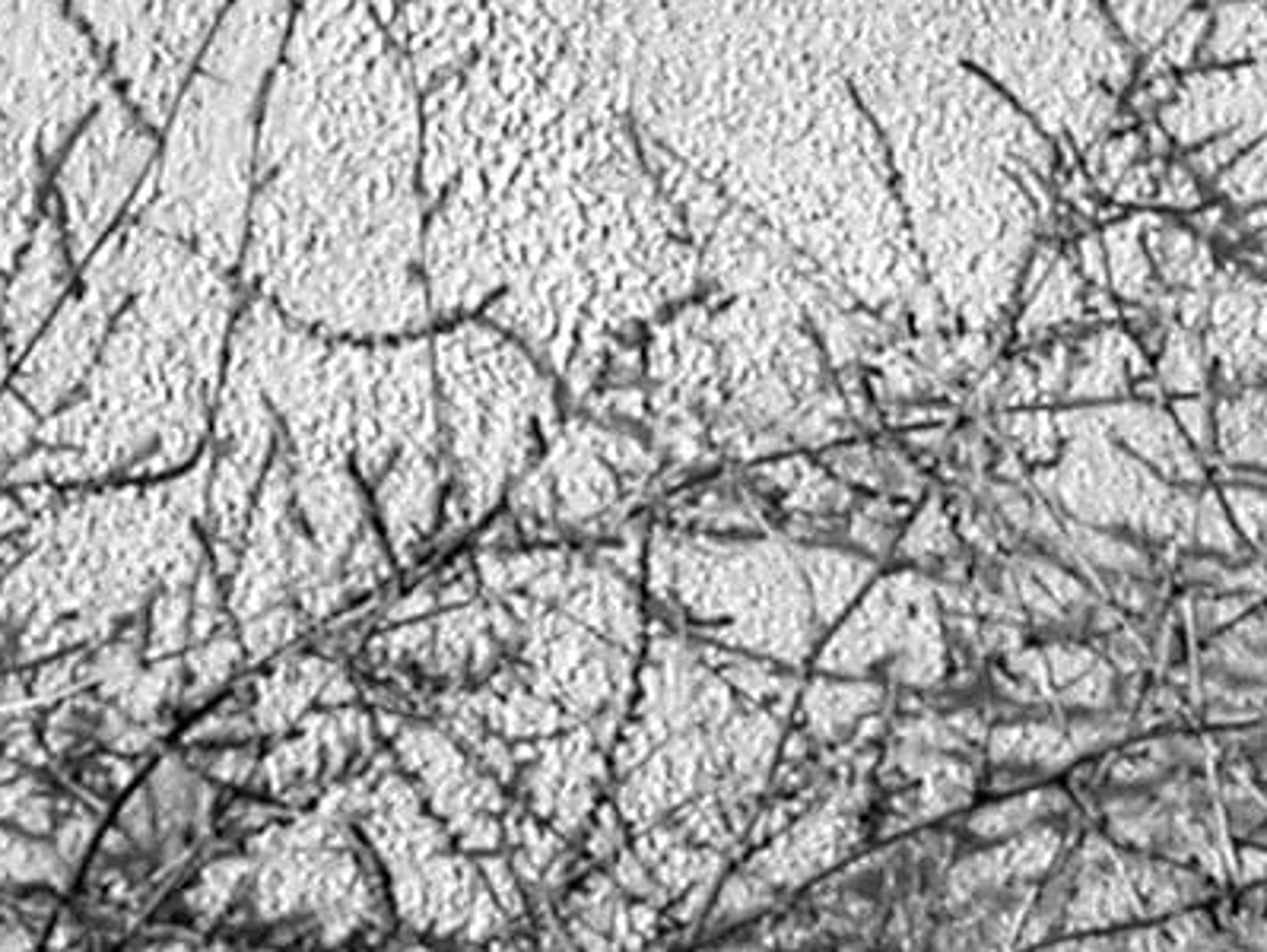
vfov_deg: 3.5
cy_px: -1396
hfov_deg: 4.7
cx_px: 1886
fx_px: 15496
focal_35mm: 423
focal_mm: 16.8
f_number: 6.5
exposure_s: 1/513
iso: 100
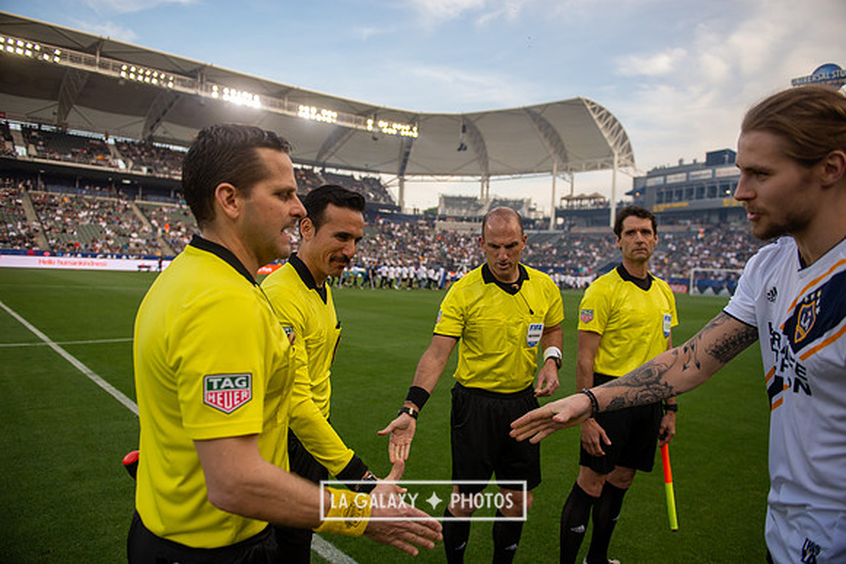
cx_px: 423
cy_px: 282
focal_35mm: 24
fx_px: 564
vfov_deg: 53.2
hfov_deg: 73.7
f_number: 2.8
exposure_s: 1/1600
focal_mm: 24
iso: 400
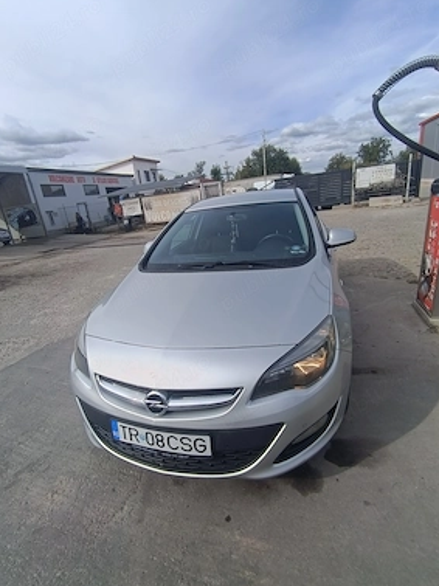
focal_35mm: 18
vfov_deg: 87.8
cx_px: 214
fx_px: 305
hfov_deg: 71.5
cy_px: 299
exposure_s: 1/951
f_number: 2.2
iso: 105
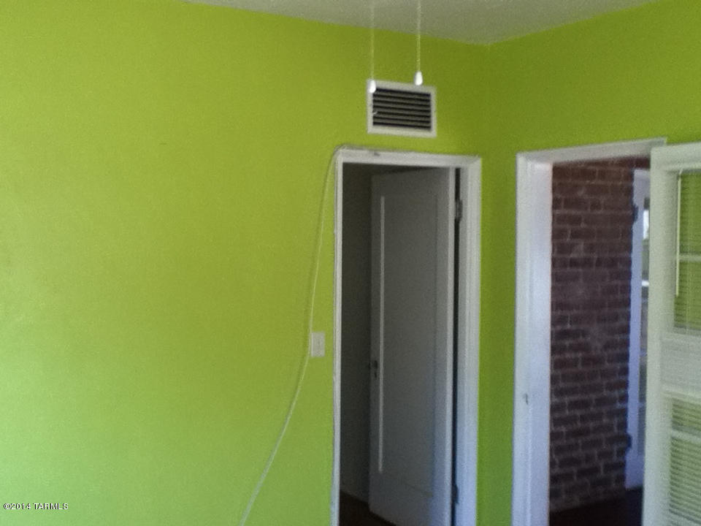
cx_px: 350
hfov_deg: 56.8
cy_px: 263
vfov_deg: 44.2
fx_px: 648
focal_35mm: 32
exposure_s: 1/60
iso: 100
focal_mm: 3.85
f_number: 2.4
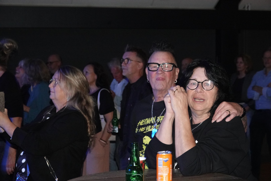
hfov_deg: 28.8
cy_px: 90
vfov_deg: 19.5
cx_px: 136
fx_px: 527
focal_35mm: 70
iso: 3200
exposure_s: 1/15
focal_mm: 25.61
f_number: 3.5
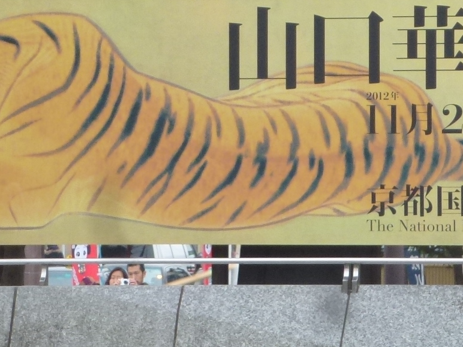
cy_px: 135
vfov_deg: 3.1
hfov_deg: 4.1
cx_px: 211
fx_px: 6460
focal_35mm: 483
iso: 200
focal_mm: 32.6
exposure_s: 1/100
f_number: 5.4
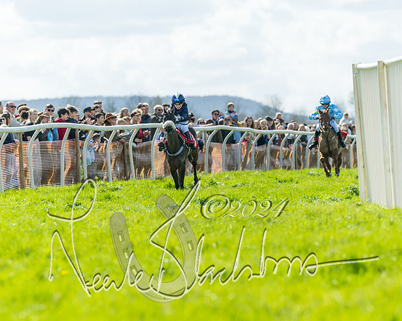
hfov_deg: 6.3
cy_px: 175
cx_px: 209
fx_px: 3635
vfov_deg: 5.1
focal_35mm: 306
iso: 400
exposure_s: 1/4000
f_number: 4
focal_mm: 200
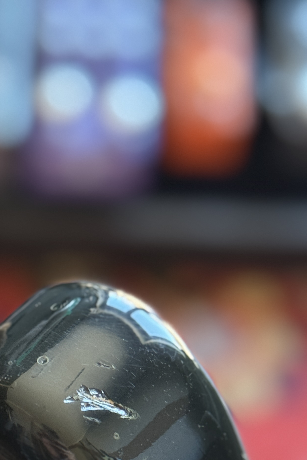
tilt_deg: -52.9
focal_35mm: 108
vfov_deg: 18.4
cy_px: 470
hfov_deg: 12.6
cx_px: 40
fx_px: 1381
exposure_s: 1/40
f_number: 1.78
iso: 320
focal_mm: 6.76
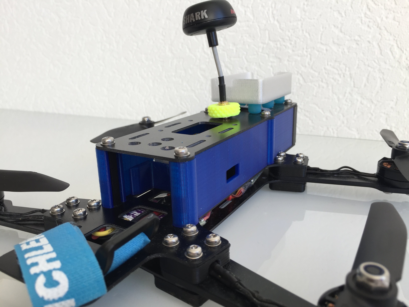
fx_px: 343
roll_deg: +1.9
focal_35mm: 29
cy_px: 154
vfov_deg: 48.2
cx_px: 204
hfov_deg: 61.7
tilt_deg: -15.8
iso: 32
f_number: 2.2
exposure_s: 1/122
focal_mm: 4.15
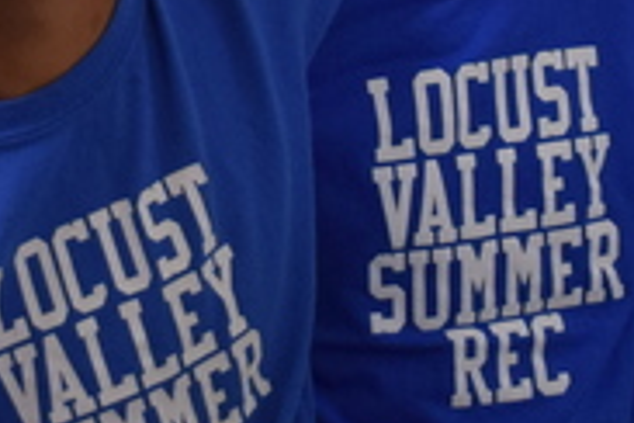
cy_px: -314
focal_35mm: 252
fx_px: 4438
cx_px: 121
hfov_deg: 8.2
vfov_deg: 5.4
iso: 400
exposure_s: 1/80
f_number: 4.5
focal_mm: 30
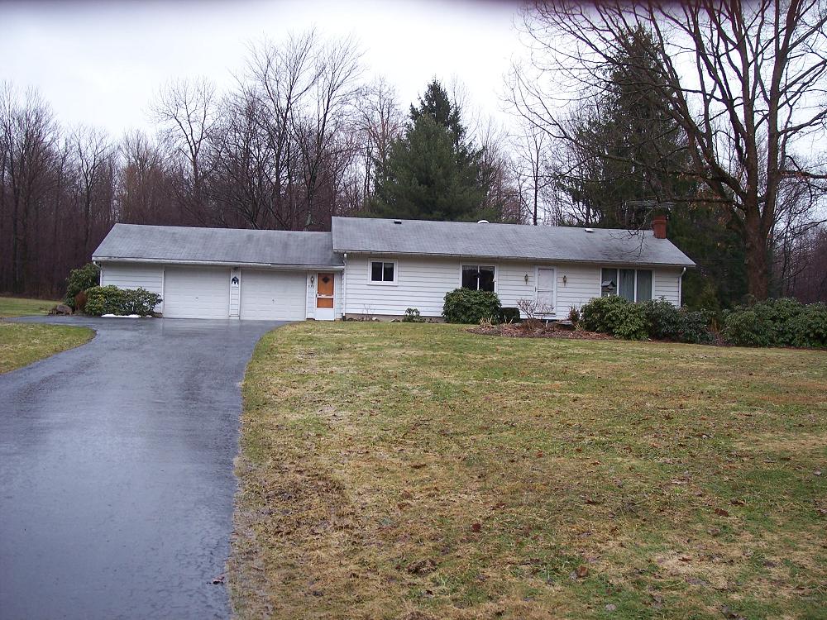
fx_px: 932
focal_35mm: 39
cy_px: 310
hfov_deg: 47.9
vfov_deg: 36.8
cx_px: 414
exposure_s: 1/60
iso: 100
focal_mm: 8
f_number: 3.4
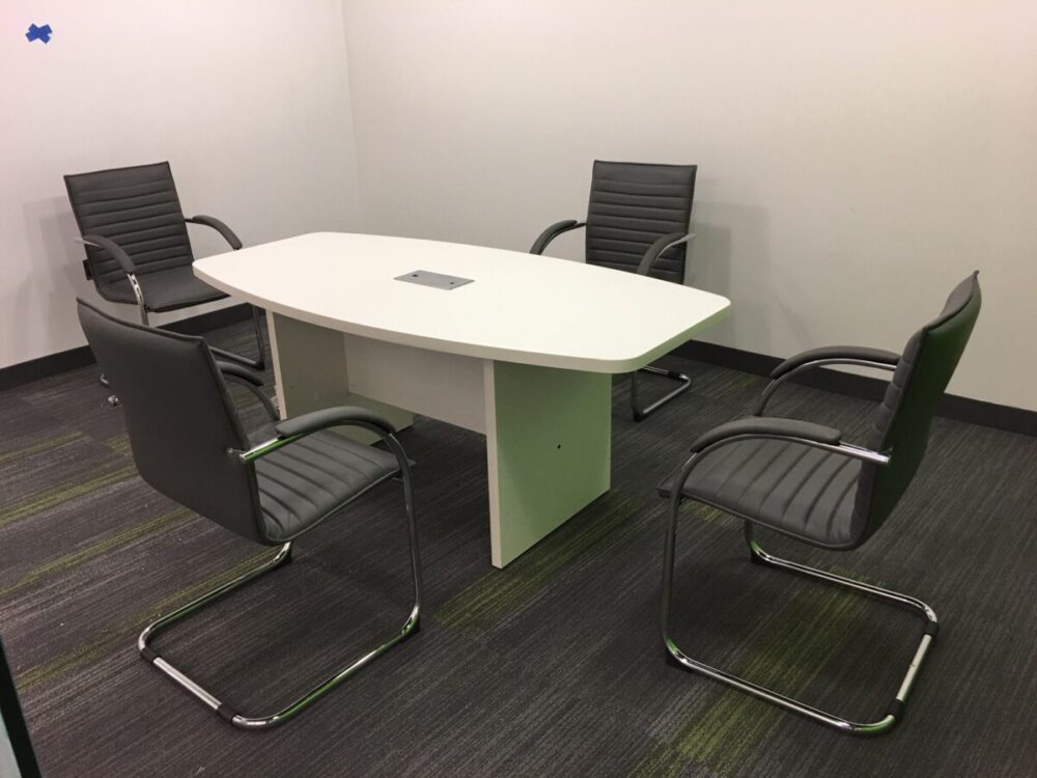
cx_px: 518
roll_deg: +2.2
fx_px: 869
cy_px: 389
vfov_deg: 48.2
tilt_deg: -20.8
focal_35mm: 29
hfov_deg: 61.7
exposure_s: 1/15
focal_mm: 4.15
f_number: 2.2
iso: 40
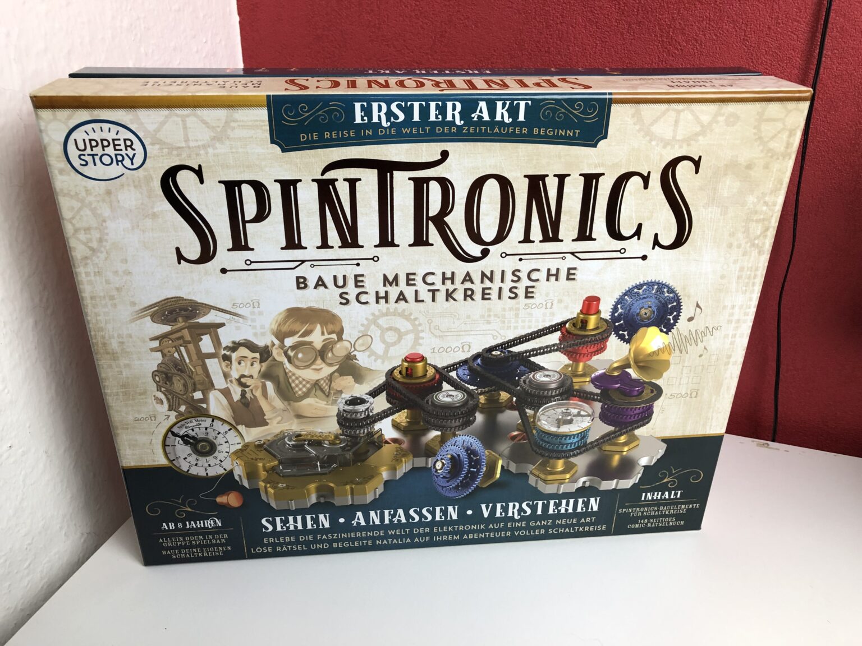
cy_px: 323
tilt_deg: -28.7
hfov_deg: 63.4
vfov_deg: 49.7
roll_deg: -1.0
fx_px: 697
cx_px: 431
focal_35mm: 28
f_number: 1.8
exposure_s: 1/20
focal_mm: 3.99
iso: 40
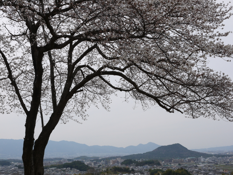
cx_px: 116
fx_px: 337
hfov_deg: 38.2
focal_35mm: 50
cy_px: 88
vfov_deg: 29.1
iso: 100
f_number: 9
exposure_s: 1/320
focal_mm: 25
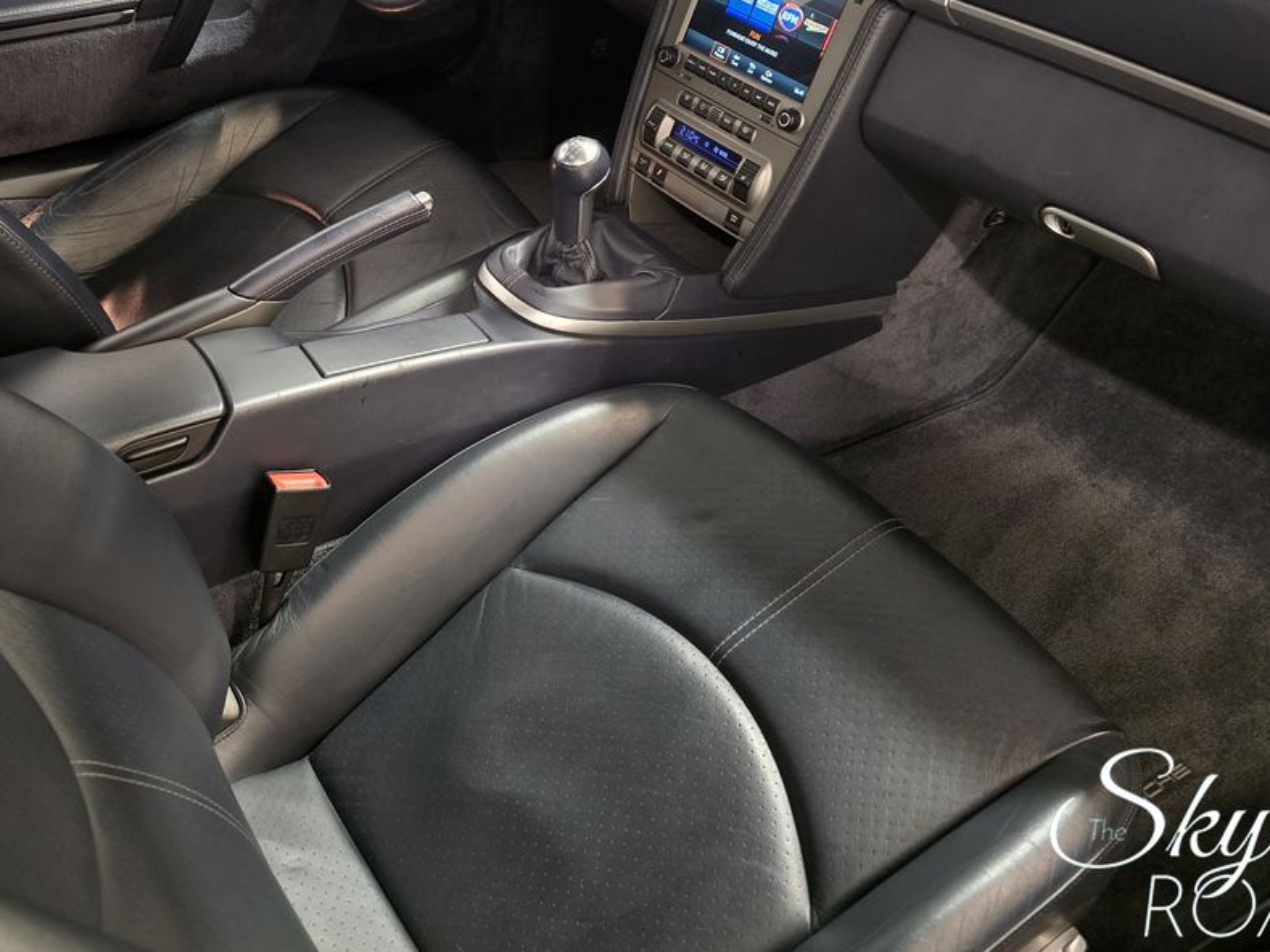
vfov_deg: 39.8
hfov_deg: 51.7
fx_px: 1284
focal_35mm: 35
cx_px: 428
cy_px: 263
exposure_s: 1/25
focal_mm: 6.3
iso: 1250
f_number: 1.7
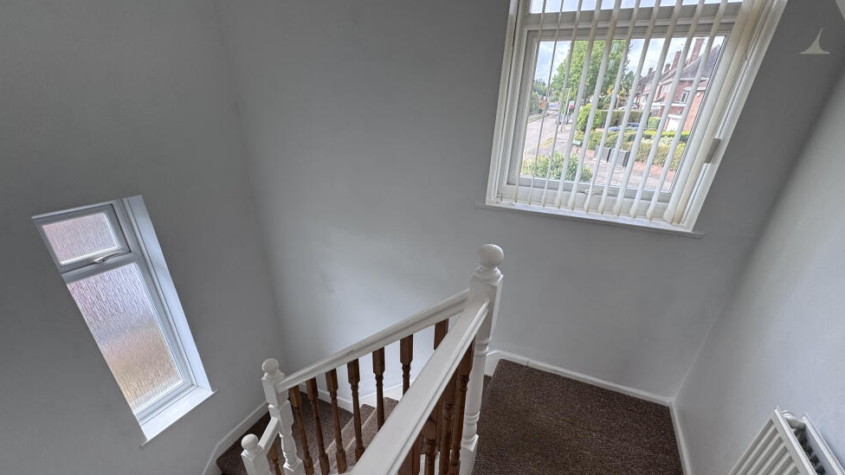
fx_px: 358
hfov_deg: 99.4
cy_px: 293
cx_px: 420
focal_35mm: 16
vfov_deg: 66.2
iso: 80
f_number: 2.2
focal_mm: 2.22
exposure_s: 1/99
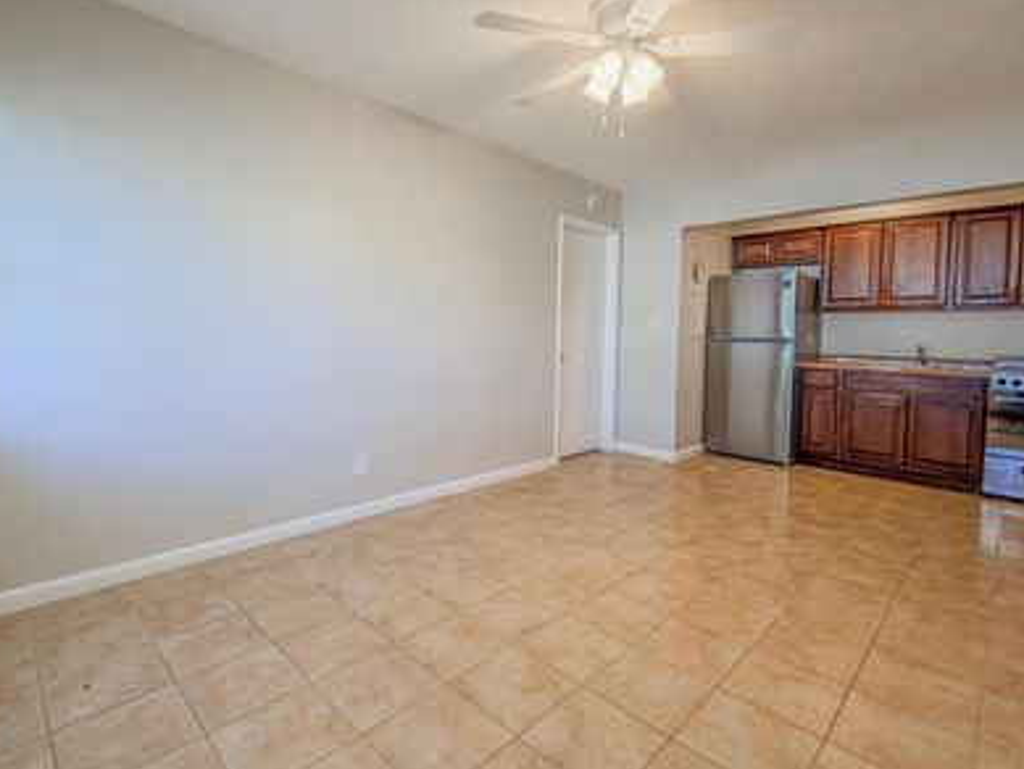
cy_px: 357
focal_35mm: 18
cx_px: 505
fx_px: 533
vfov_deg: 71.5
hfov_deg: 87.7
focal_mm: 2.22
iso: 200
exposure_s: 1/120
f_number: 2.2
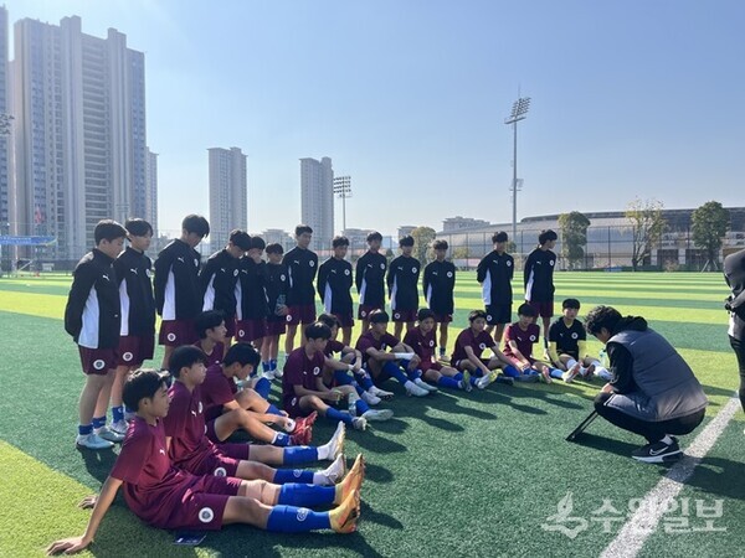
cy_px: 279
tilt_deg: -2.5
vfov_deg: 53.1
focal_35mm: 26
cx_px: 372
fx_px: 560
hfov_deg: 67.3
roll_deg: +0.4
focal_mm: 5.7
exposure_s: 1/5319
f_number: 1.5
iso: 50
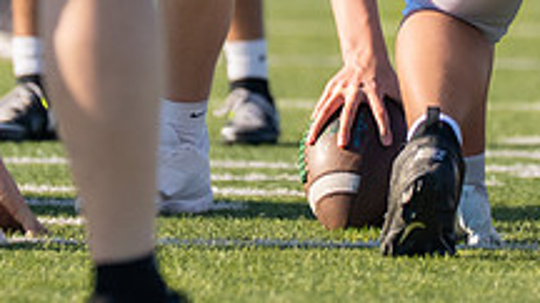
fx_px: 18796
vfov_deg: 0.9
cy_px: -345
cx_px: 373
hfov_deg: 1.6
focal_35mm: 1314
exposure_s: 1/4000
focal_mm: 200
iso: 250
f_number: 2.8
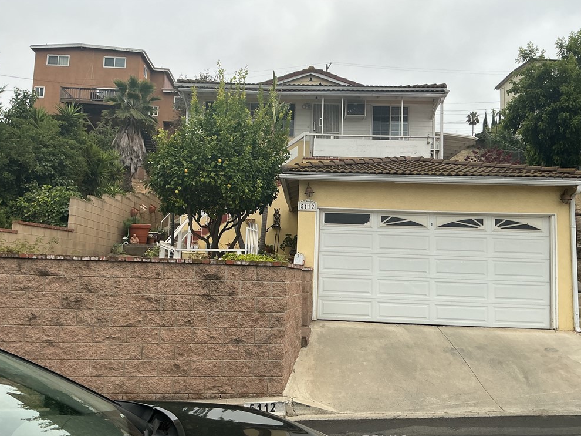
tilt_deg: +4.6
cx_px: 292
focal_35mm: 30
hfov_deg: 60.0
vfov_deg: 46.8
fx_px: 503
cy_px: 223
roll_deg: -2.1
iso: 20
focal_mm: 3
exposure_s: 1/174
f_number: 1.8
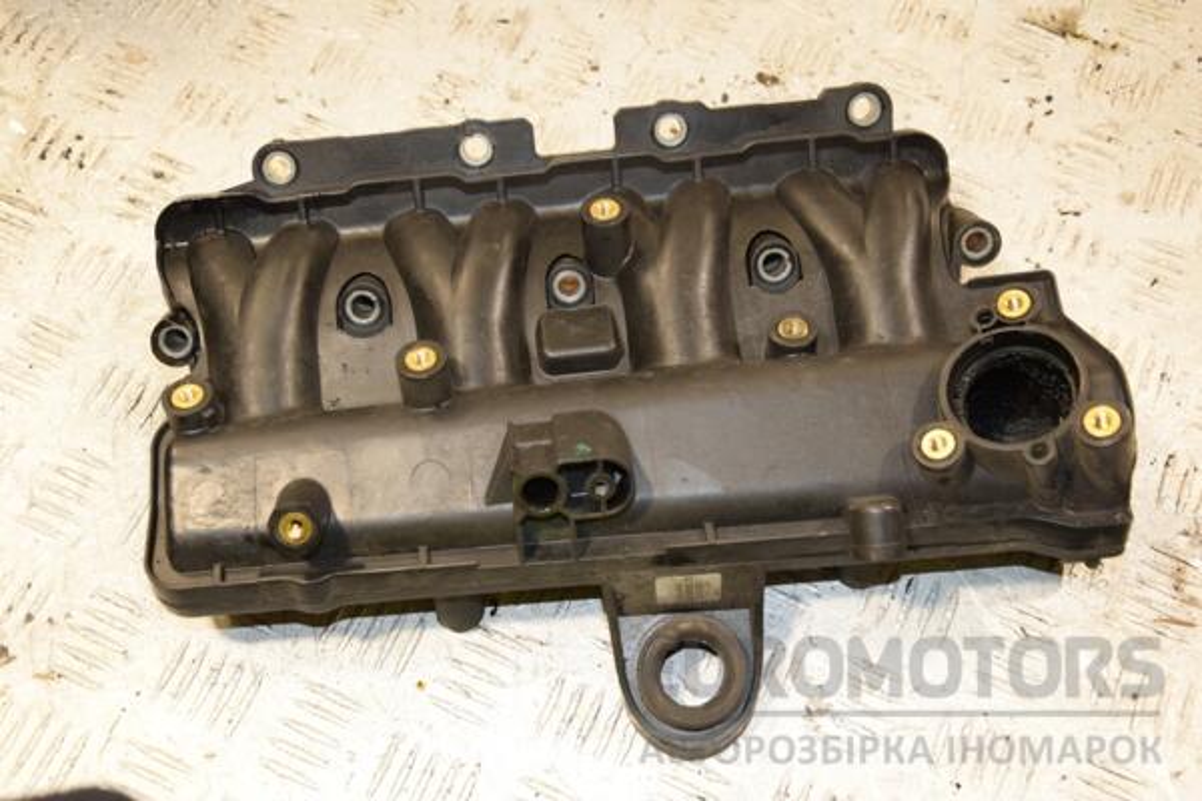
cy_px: 400
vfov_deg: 29.9
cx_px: 601
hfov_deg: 43.6
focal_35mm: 45
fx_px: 1502
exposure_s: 1/200
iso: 800
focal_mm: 30
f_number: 5.6
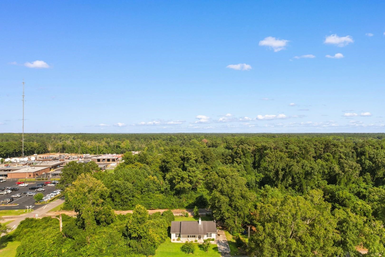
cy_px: 128
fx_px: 235
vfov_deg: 57.2
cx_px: 192
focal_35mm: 22
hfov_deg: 78.6
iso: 100
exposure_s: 1/320
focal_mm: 8.38
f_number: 2.8
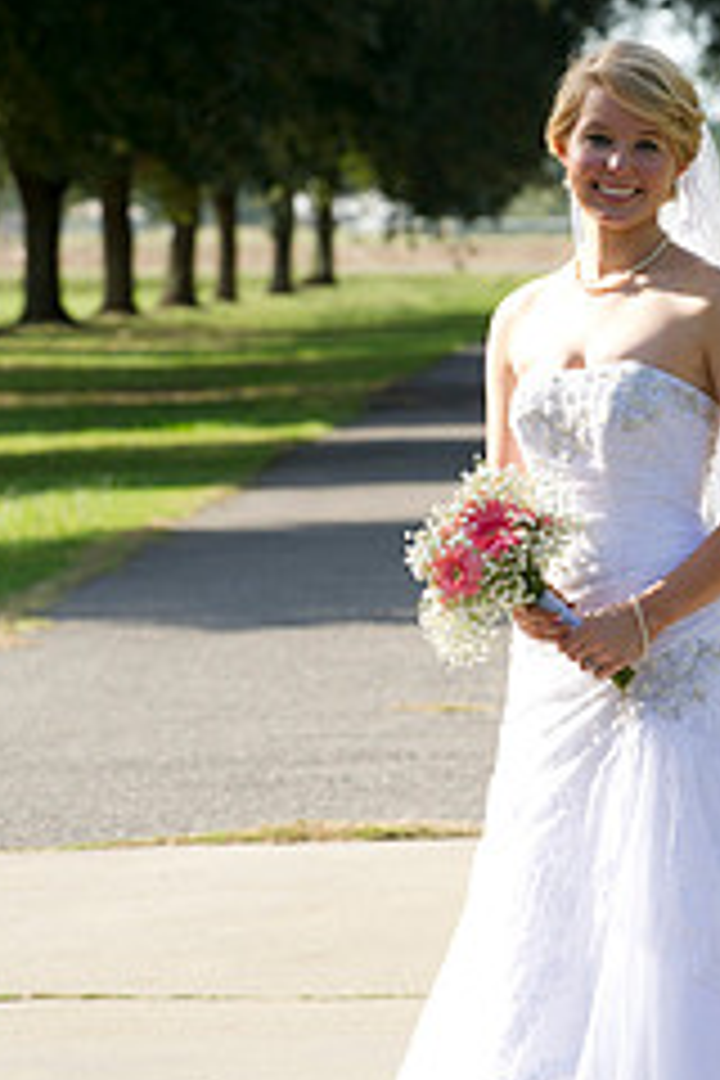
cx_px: 646
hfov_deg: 4.1
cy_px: 608
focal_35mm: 337
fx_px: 10109
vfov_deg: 6.1
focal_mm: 180
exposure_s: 1/250
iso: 250
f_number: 7.1
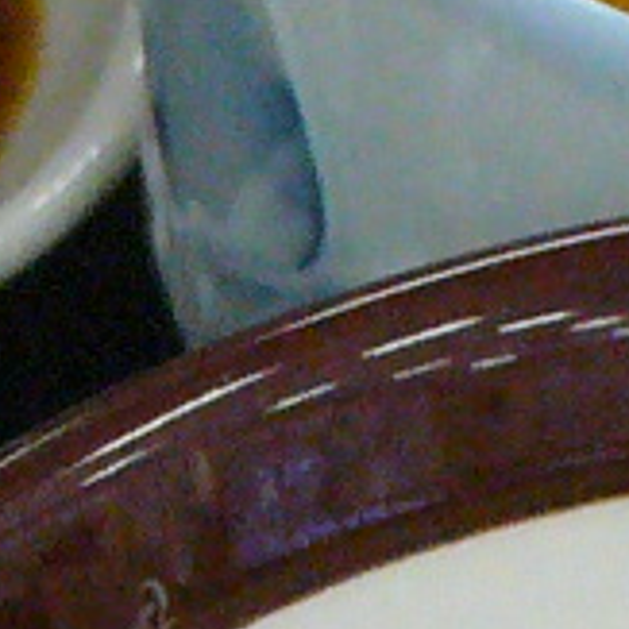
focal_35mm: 321
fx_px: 6599
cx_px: -93
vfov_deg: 5.3
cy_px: 1254
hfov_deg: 5.4
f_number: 2.8
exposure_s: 1/125
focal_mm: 6.1
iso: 400
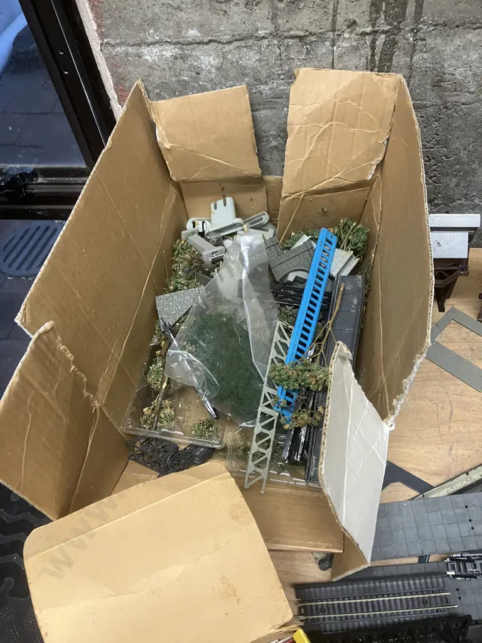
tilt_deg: -51.5
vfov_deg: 63.4
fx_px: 520
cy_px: 322
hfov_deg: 49.7
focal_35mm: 28
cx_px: 241
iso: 100
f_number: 1.8
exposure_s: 1/50
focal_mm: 3.99
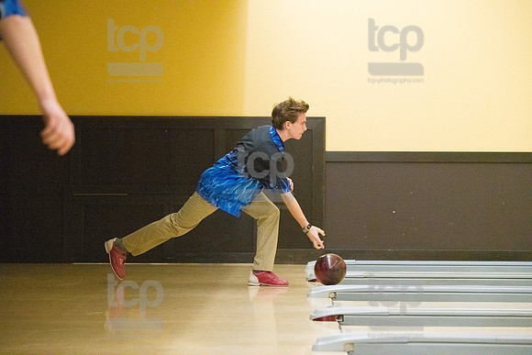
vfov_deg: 11.2
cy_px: 178
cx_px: 266
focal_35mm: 122
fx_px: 1803
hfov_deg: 16.8
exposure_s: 1/1000
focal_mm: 122
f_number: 4.5
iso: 10000
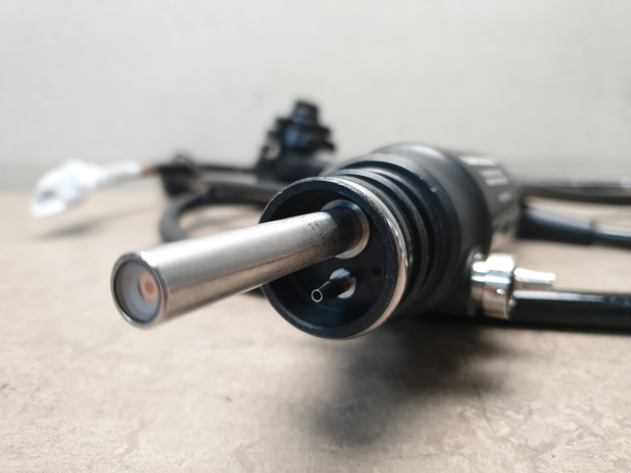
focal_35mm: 26
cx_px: 316
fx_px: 474
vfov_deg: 53.1
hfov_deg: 67.3
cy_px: 236
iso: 80
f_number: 1.5
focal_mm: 4.3
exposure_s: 1/50
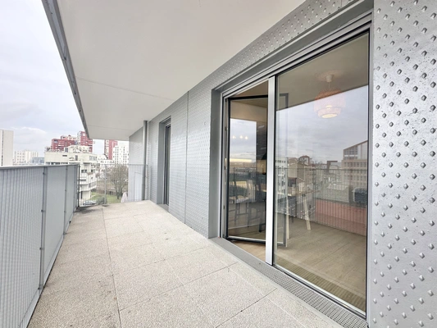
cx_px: 218
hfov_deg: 102.1
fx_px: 177
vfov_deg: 85.7
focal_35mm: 14
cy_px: 164
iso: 40
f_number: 2.2
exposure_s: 1/160
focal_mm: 2.22
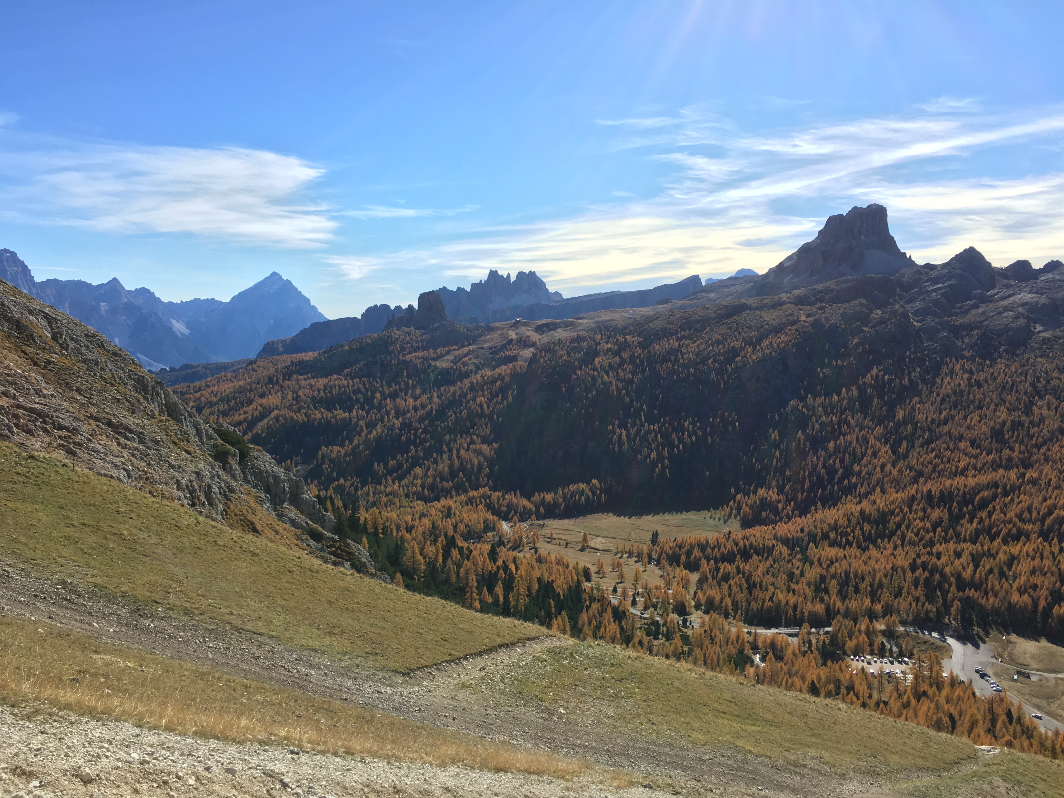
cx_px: 532
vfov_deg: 48.2
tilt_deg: -4.1
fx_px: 891
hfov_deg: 61.7
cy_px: 399
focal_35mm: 29
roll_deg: -1.7
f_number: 2.2
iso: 25
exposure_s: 1/1282
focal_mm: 4.15
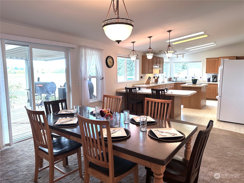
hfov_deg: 71.6
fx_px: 169
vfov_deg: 56.8
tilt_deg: -7.3
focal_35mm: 24
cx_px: 122
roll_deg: +0.1
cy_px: 92
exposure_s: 1/120
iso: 125
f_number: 1.78
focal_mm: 6.86
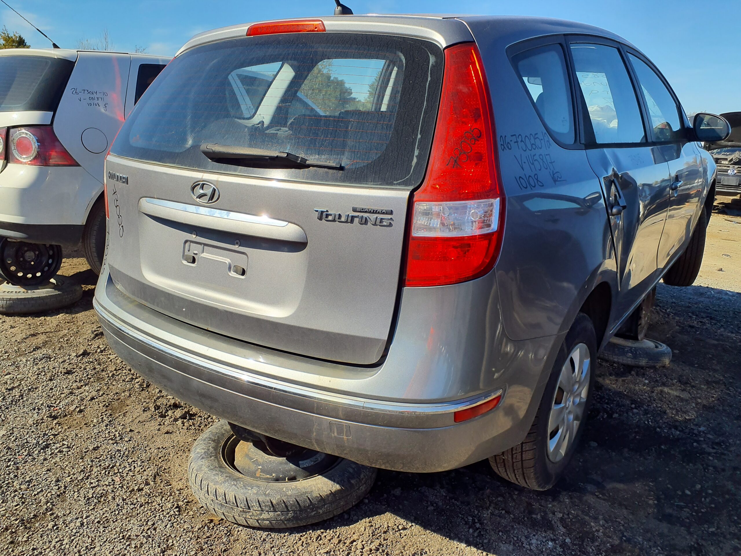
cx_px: 370
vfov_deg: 51.4
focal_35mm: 27
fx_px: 578
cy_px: 278
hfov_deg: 65.3
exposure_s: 1/1616
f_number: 1.9
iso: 40
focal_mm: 3.58
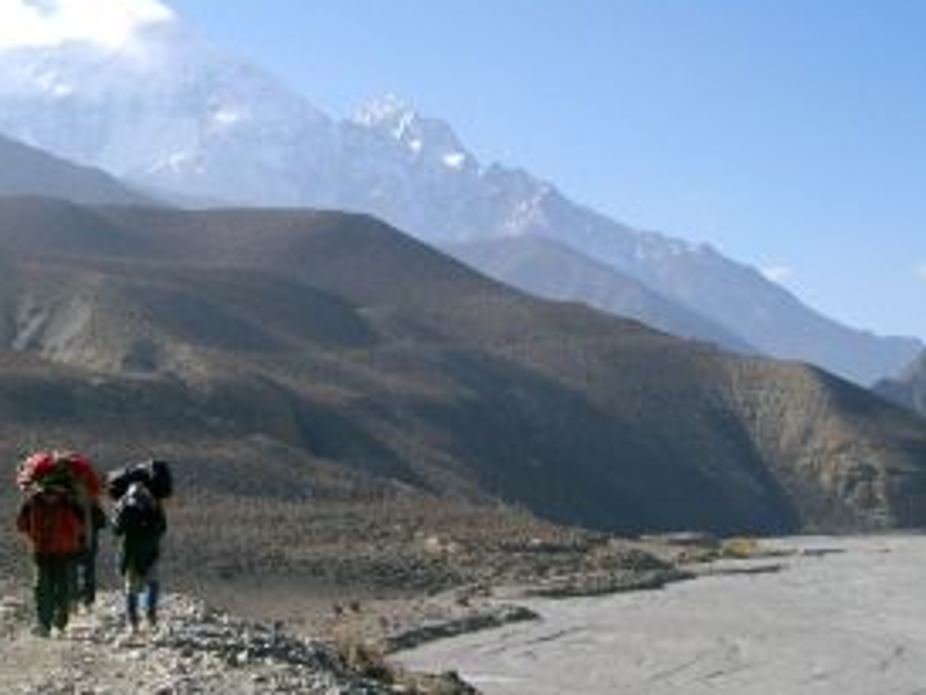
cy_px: 281
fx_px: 1633
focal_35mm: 61
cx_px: 443
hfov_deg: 31.7
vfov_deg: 24.0
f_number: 4.8
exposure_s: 1/640
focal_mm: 8
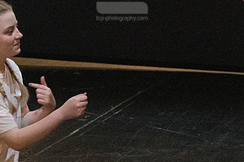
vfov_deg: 6.9
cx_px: 3
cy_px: 107
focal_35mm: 199
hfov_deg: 10.3
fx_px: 1347
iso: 25600
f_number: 5.6
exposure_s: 1/400
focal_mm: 66
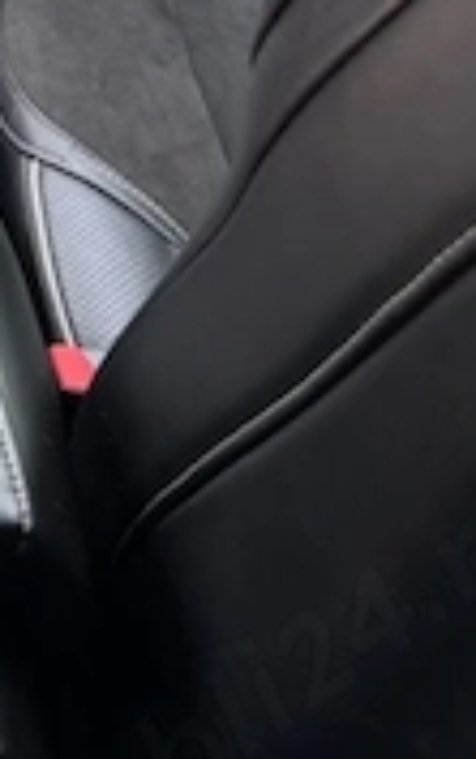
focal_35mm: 115
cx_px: -214
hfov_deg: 11.0
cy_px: -545
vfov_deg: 15.8
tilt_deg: -16.2
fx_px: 2381
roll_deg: +0.1
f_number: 1.78
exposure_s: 1/322
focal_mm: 6.76
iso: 100
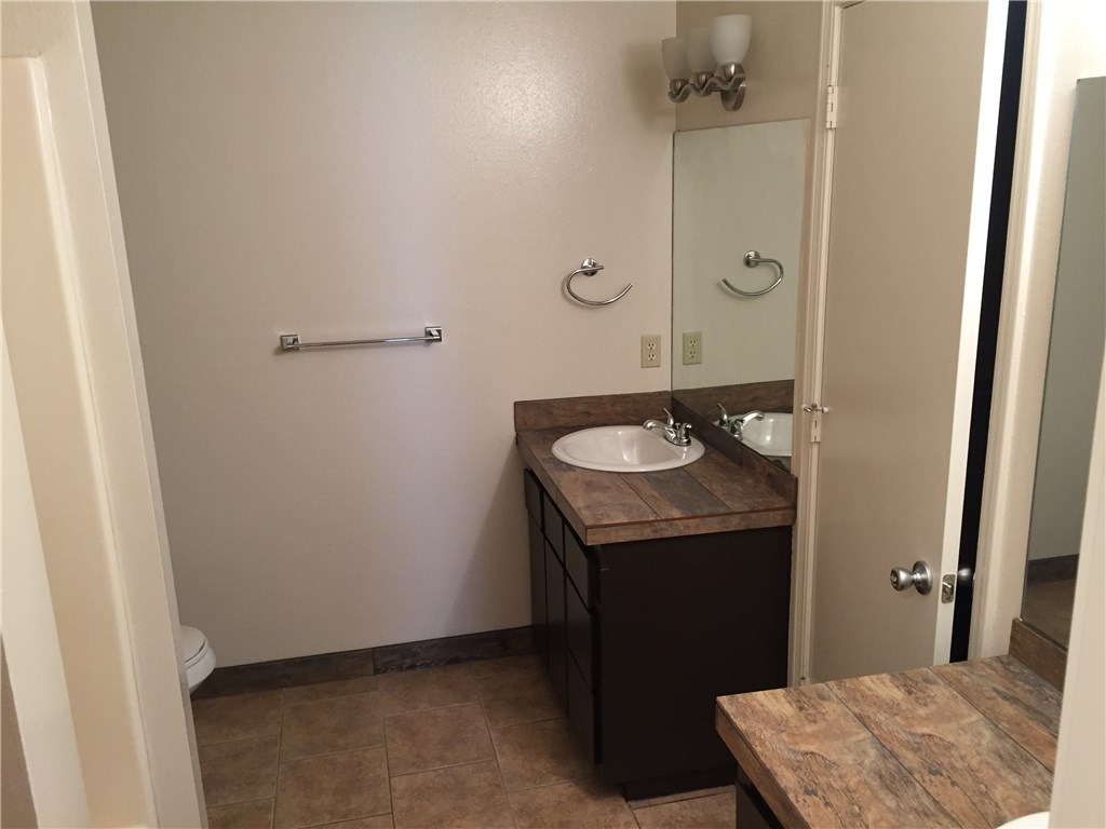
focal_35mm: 29
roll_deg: -0.3
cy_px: 414
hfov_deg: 61.7
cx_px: 553
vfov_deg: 48.2
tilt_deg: -15.2
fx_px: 927
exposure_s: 1/30
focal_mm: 4.15
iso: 125
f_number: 2.2
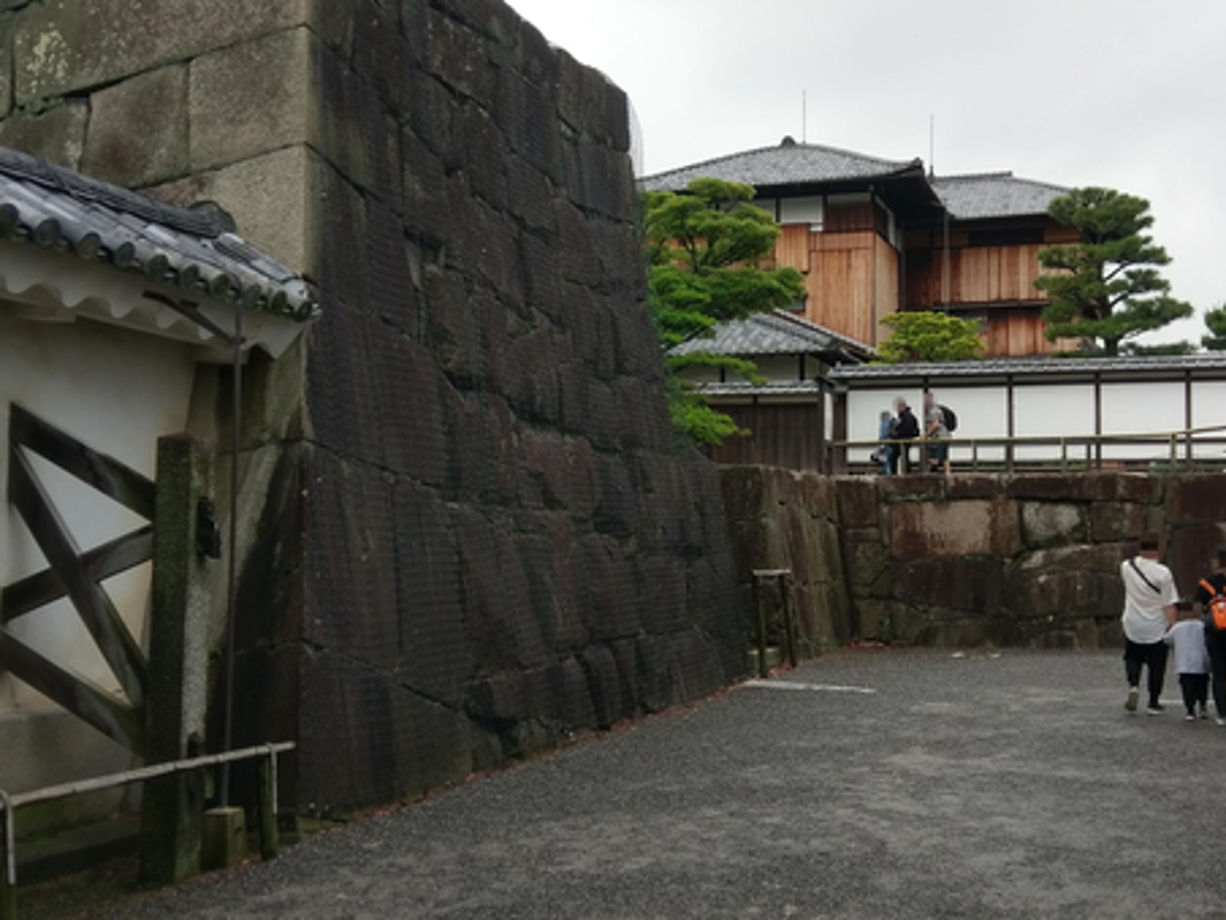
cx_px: 681
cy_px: 461
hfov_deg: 41.2
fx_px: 1629
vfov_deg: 31.5
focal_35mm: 46
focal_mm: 4.58
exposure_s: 1/320
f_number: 1.8
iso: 100
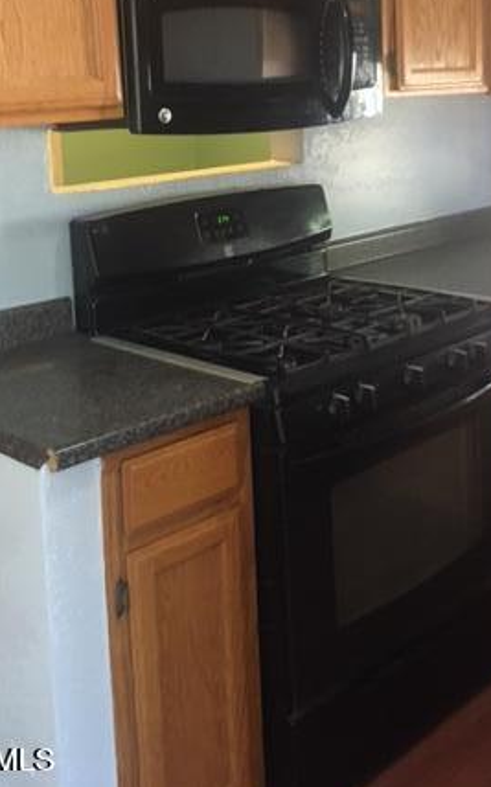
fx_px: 986
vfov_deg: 42.5
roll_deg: +3.4
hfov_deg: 27.9
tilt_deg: -7.0
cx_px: 305
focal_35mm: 46
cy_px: 222
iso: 250
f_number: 2.2
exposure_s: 1/15
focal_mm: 4.15
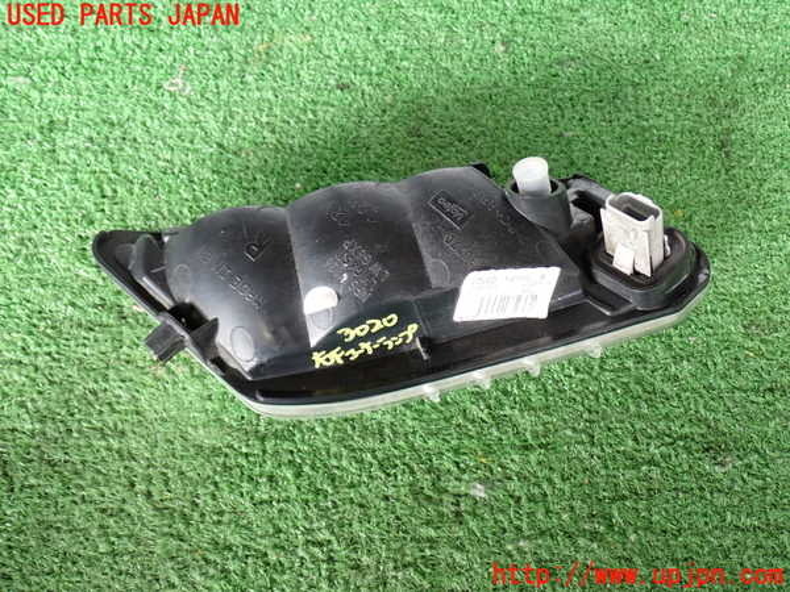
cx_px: 395
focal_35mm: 36
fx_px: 822
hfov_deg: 51.4
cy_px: 296
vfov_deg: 39.7
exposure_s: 1/40
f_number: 2.5
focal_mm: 6.37
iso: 200
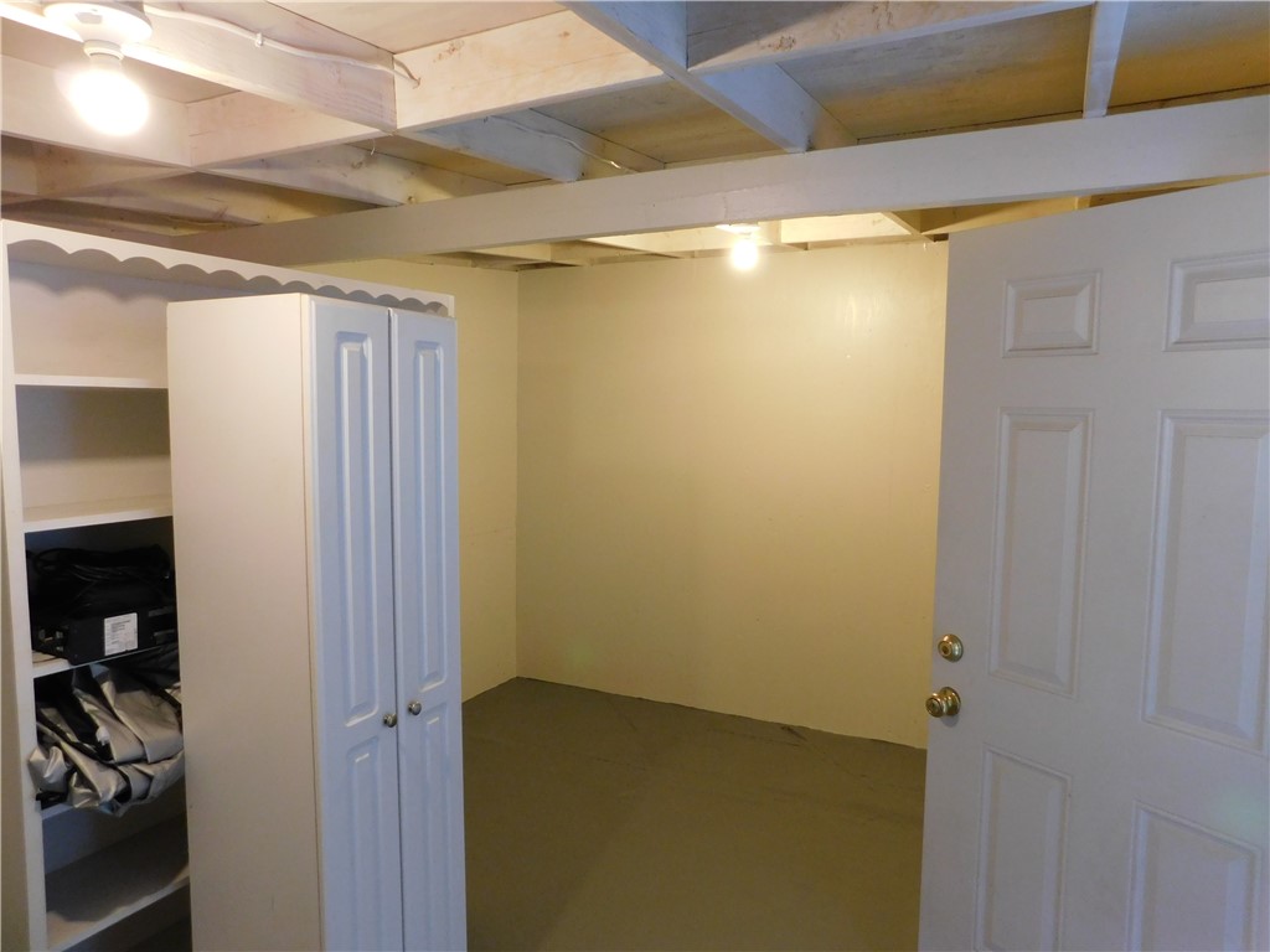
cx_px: 635
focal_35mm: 23
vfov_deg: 58.9
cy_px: 476
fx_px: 844
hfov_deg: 73.9
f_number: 3
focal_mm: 4
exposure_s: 1/30
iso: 320
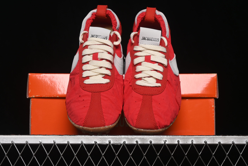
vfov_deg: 18.2
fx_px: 517
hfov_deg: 27.0
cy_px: 83
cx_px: 124
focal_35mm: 75
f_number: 6.3
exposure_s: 1/60
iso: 160
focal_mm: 50
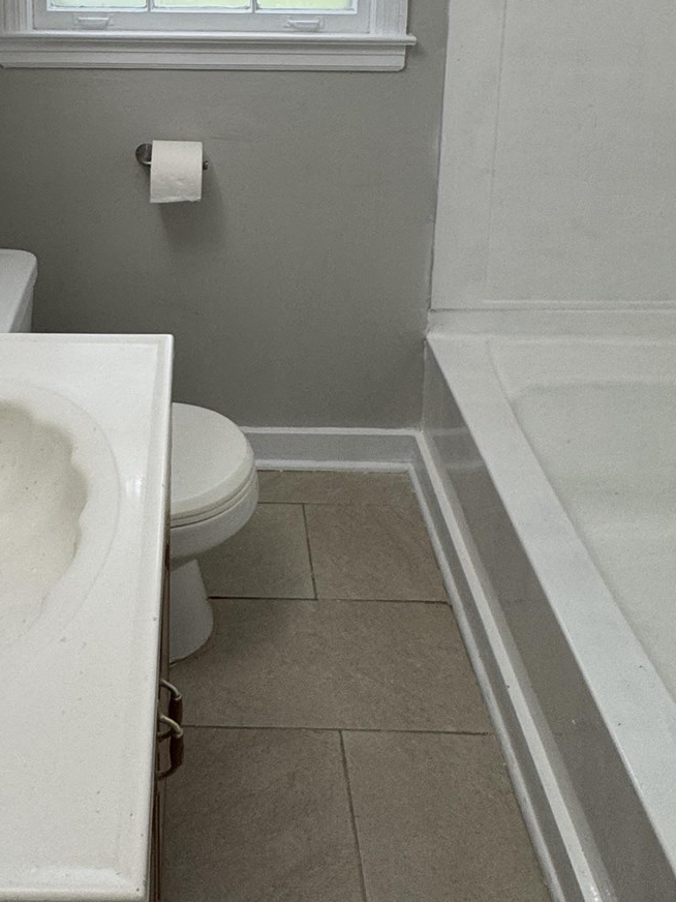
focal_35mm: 37
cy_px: 67
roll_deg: +0.3
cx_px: 195
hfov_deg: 38.0
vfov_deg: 44.9
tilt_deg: -11.3
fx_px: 963
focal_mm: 2.22
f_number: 2.2
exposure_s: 1/120
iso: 125
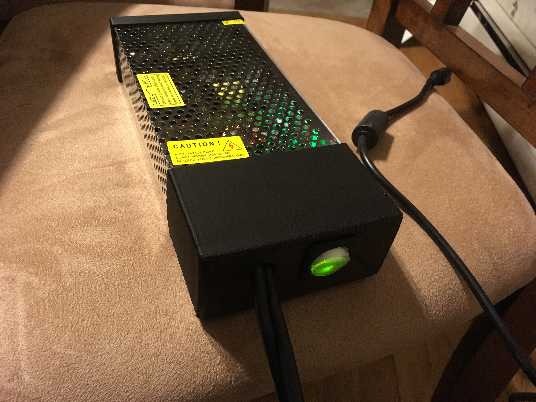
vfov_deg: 48.2
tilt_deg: -42.6
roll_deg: -4.7
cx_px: 268
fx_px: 449
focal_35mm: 29
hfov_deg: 61.7
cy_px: 201
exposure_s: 1/15
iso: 500
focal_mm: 4.15
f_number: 2.2
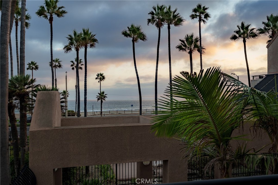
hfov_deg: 54.4
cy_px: 92
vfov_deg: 37.8
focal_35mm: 35
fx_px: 270
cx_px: 139
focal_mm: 35
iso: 400
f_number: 8
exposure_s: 1/500
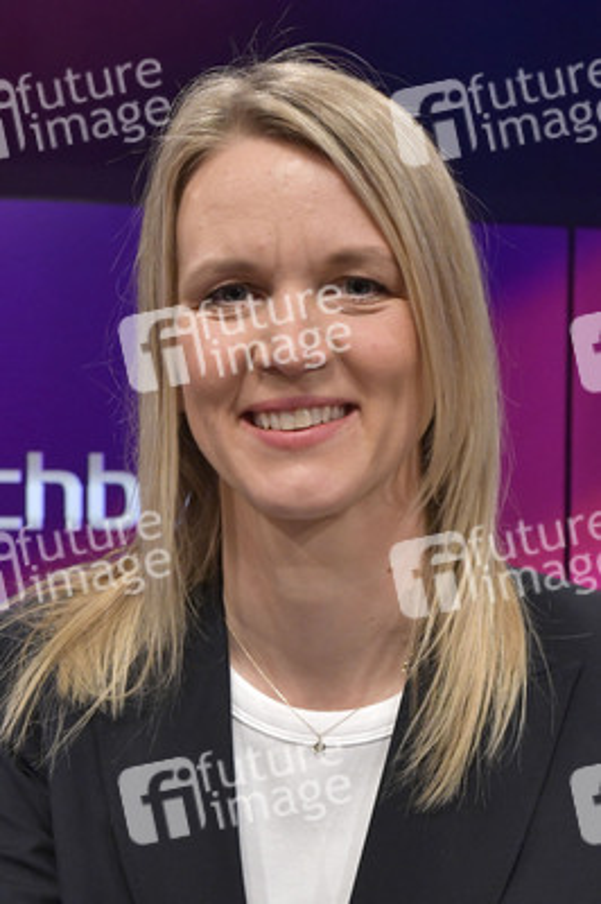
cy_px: 452
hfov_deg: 37.8
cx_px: 300
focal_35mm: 35
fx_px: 878
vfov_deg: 54.5
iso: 2500
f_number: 6.3
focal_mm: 35
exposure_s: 1/250
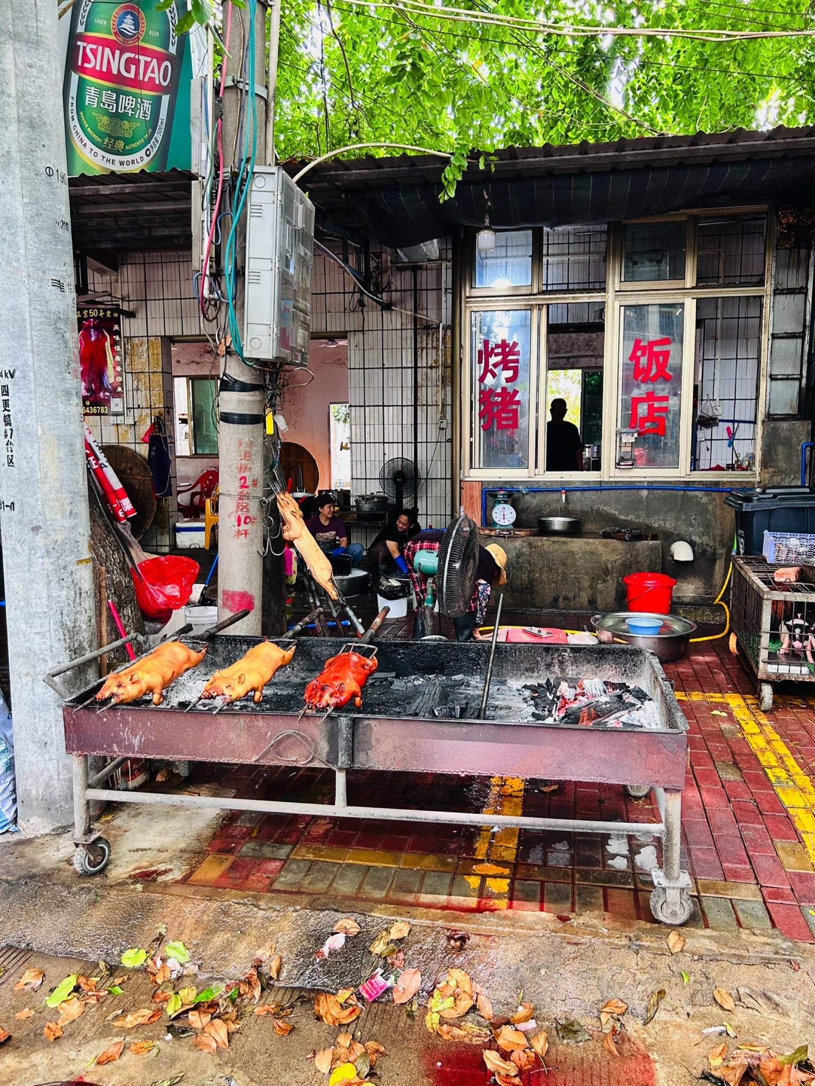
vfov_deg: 67.3
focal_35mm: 26
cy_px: 543
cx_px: 408
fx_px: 816
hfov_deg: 53.1
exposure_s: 1/103
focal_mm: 5.7
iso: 125
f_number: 1.5
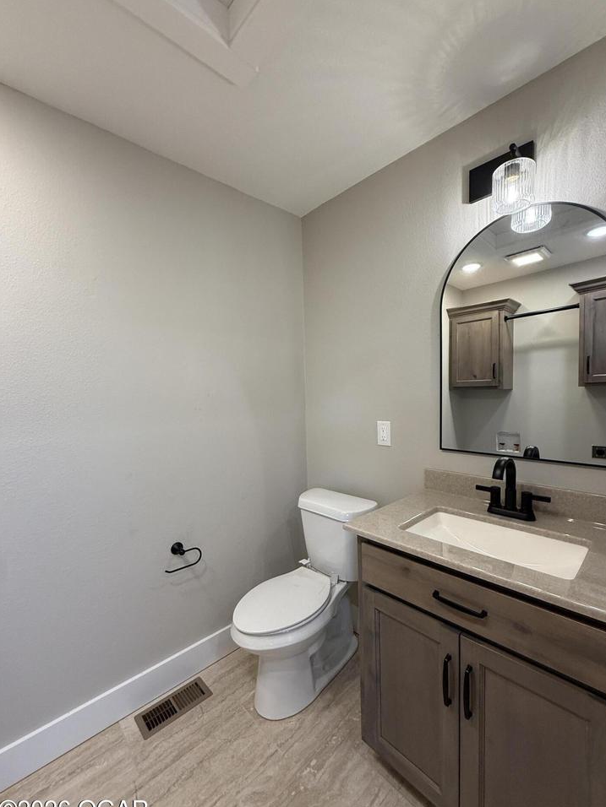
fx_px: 350
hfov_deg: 81.7
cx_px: 321
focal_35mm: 15
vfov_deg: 98.1
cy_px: 417
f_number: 2.2
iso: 250
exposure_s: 1/120
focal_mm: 2.22
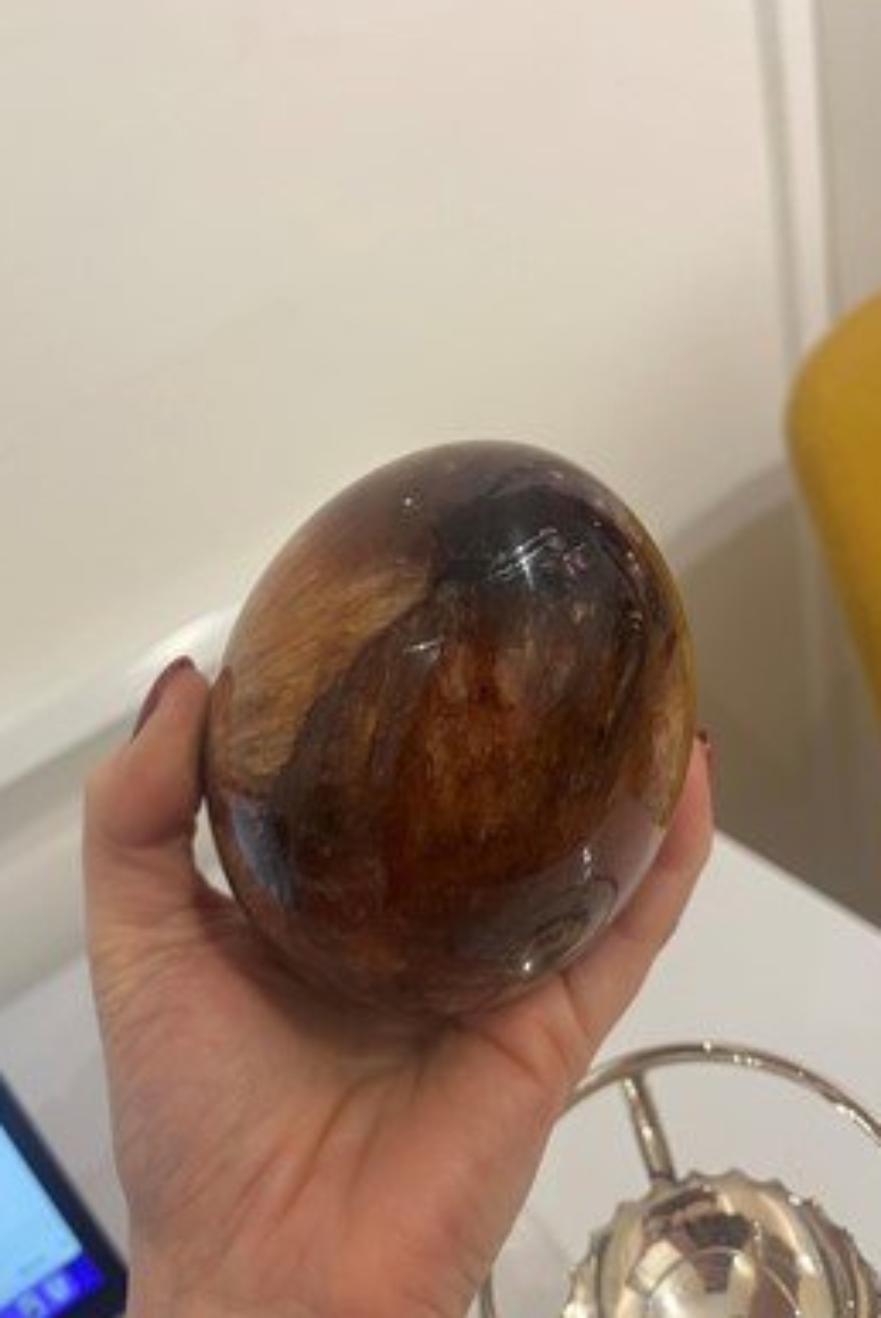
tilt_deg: -33.1
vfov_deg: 65.4
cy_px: 639
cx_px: 444
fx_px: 1026
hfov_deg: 46.5
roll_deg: +17.4
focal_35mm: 28
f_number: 1.6
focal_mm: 5.1
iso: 160
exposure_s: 1/50
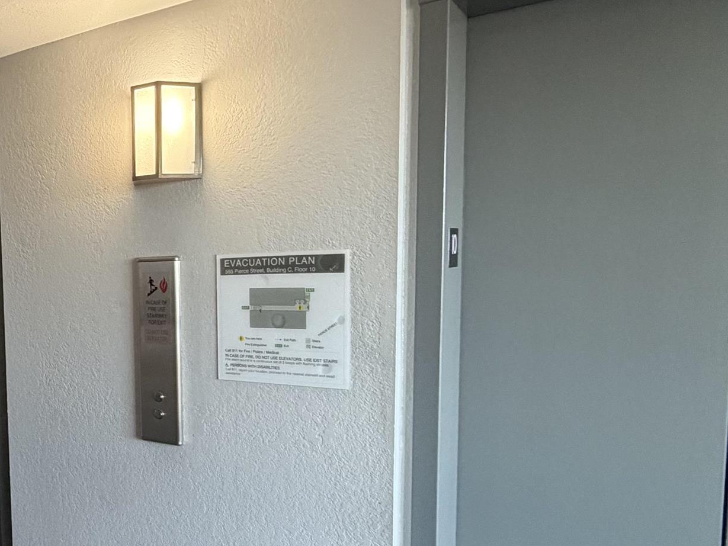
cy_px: 330
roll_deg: +3.2
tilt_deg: -5.8
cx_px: 11
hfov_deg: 45.1
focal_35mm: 35
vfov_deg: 40.5
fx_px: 736
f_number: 2.2
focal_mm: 2.22
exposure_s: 1/60
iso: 320
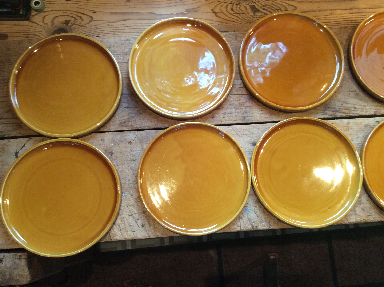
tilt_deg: -78.6
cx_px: 192
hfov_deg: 56.9
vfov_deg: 44.1
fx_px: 354
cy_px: 144
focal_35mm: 32
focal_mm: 3.3
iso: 100
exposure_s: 1/25
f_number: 2.4
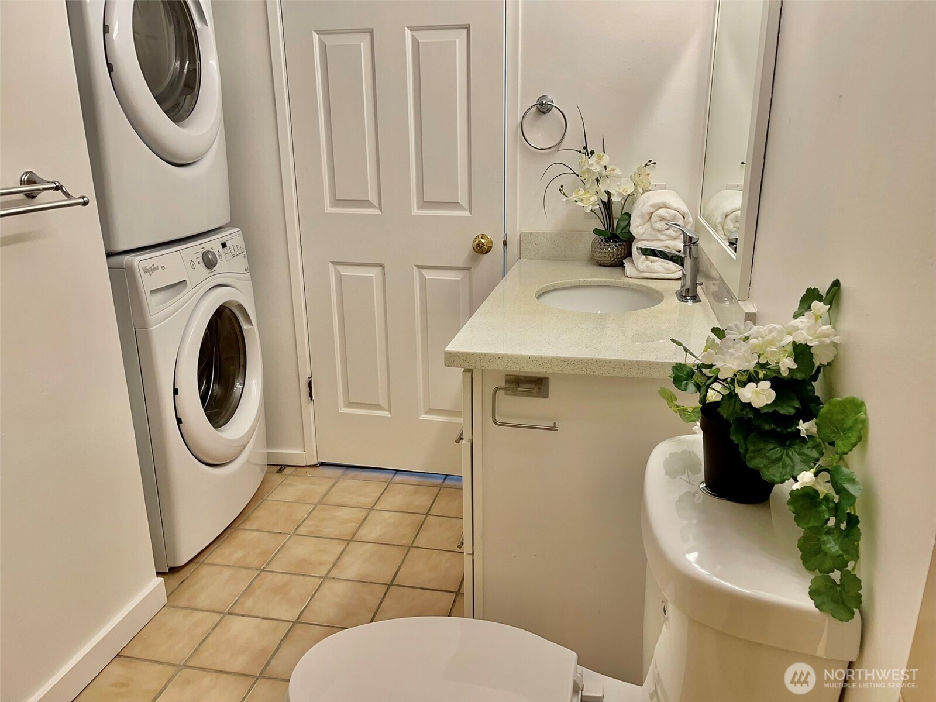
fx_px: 703
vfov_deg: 53.1
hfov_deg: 67.3
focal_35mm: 26
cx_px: 468
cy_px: 351
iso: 50
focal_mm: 5.1
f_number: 1.6
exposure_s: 1/120
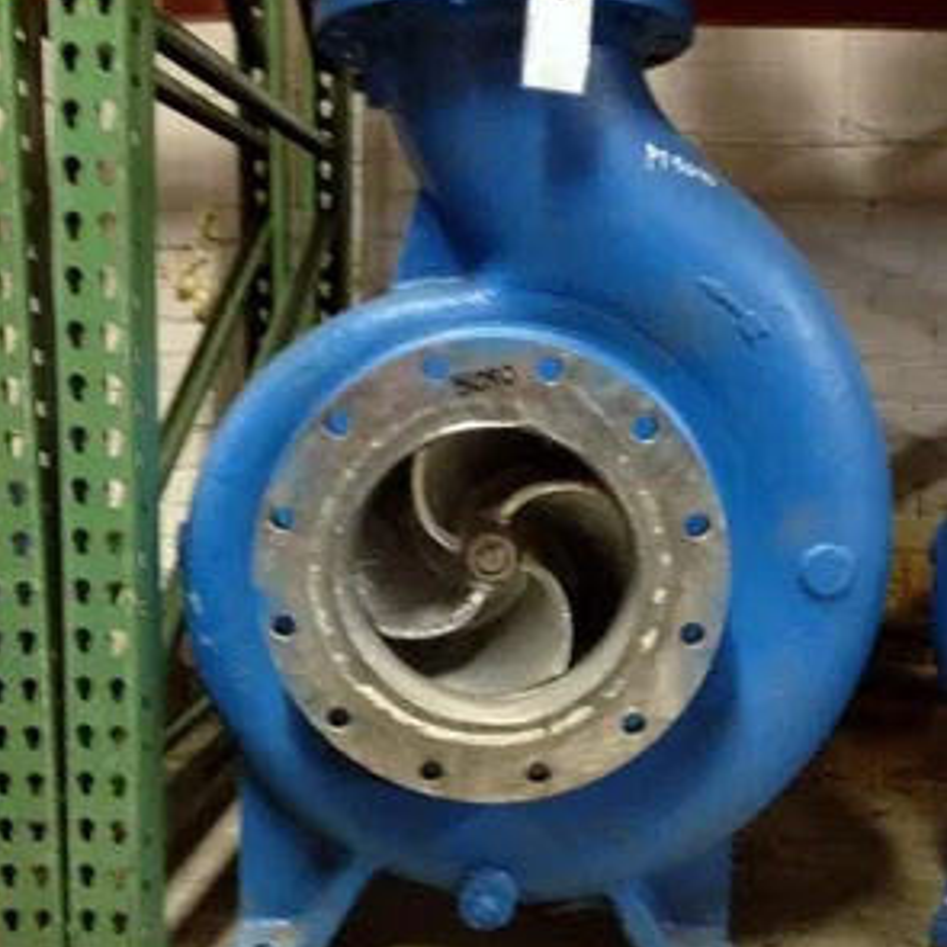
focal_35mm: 42
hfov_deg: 40.0
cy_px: 571
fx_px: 1300
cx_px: 469
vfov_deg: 39.8
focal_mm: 4.28
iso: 500
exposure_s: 1/15
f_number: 2.4
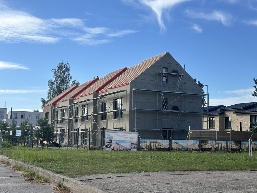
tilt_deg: +6.9
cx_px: 128
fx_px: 356
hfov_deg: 39.7
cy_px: 96
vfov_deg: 30.3
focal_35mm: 48
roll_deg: -1.5
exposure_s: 1/4367
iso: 64
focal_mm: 6.86
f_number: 1.78
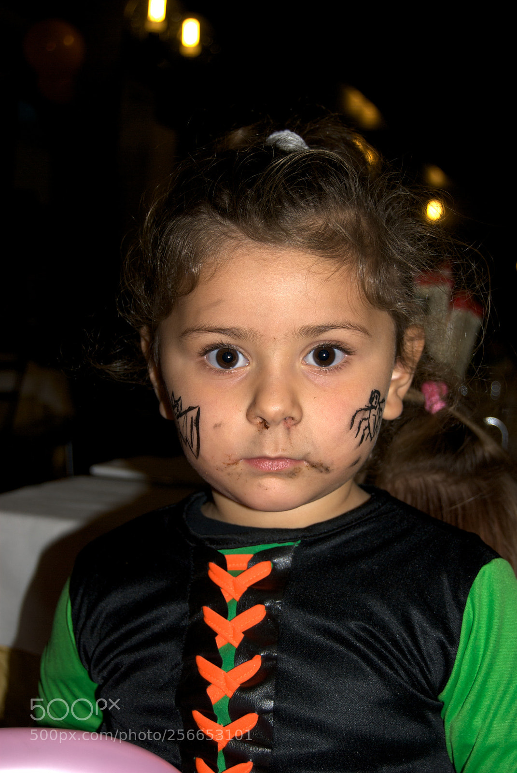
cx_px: 258
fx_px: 1224
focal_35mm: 57
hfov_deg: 23.8
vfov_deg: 35.0
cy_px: 386
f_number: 5
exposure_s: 1/125
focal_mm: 38
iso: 100
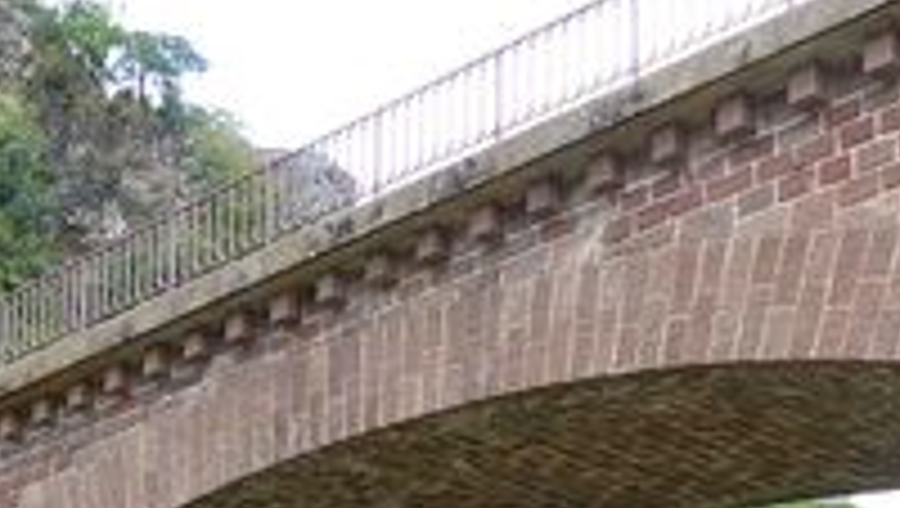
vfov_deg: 12.9
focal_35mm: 87
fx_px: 2078
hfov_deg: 23.0
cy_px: 850
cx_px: -81
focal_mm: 4.5
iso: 100
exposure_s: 1/200
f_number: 4
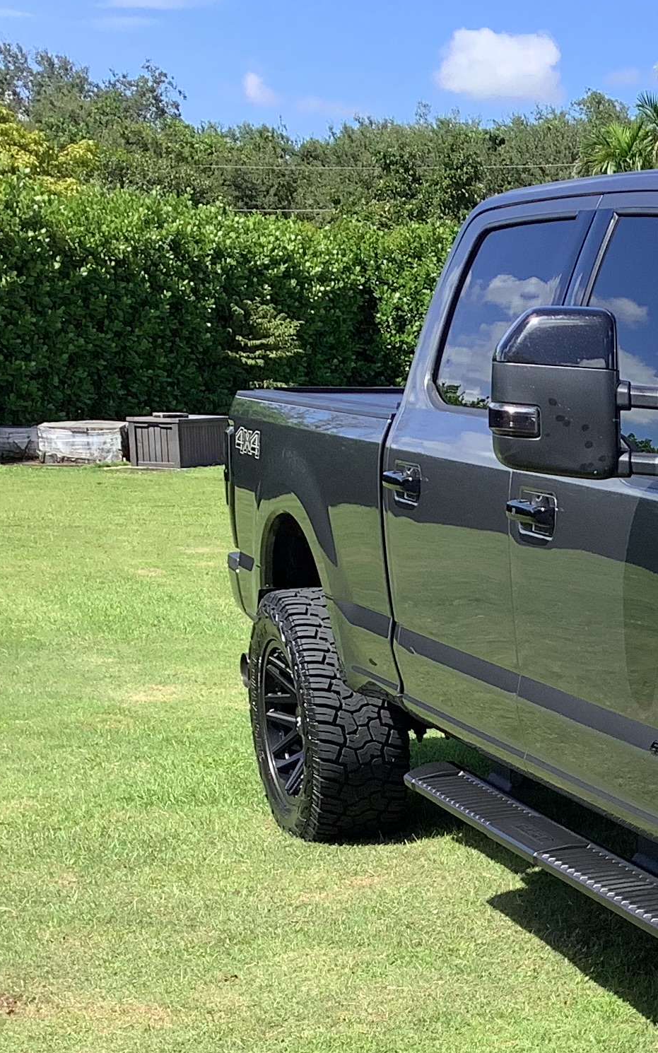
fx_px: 2066
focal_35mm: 72
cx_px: 941
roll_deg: -0.5
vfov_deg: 28.1
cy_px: 813
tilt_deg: -12.8
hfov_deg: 16.7
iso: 25
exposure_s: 1/586
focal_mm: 3.3
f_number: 2.4
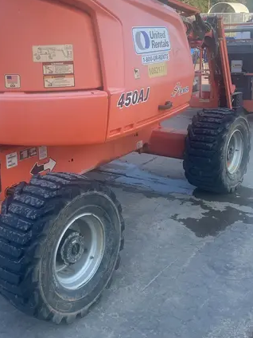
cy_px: 130
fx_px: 439
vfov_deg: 41.8
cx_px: 96
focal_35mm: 45
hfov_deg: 32.0
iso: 32
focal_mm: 4.2
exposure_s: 1/875
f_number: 1.6
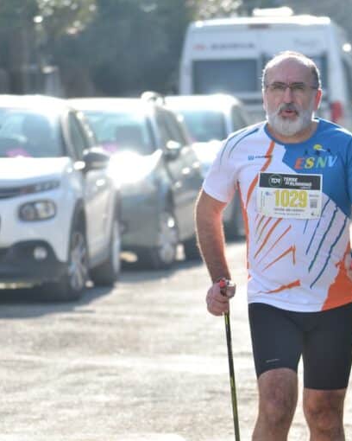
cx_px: 317
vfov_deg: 6.1
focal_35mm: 318
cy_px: 220
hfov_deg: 4.9
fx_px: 4141
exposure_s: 1/200
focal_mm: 150
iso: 100
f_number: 5
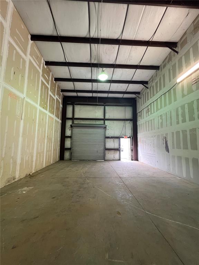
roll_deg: -0.2
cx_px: 100
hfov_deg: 89.9
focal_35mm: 13
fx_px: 100
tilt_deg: +6.9
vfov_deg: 106.2
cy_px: 132
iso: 250
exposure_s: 1/60
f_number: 1.8
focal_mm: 1.57
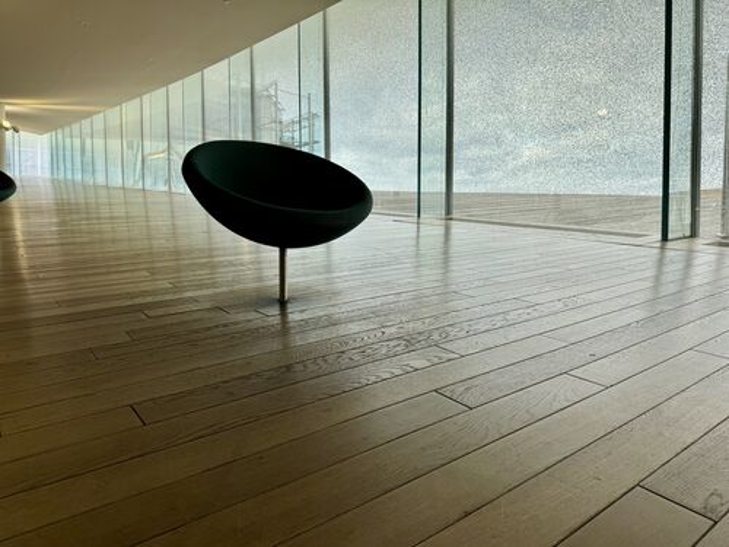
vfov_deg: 56.8
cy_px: 274
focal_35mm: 24
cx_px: 364
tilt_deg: -3.4
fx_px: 505
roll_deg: +0.7
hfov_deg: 71.6
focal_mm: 6.76
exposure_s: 1/1151
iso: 80
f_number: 1.78
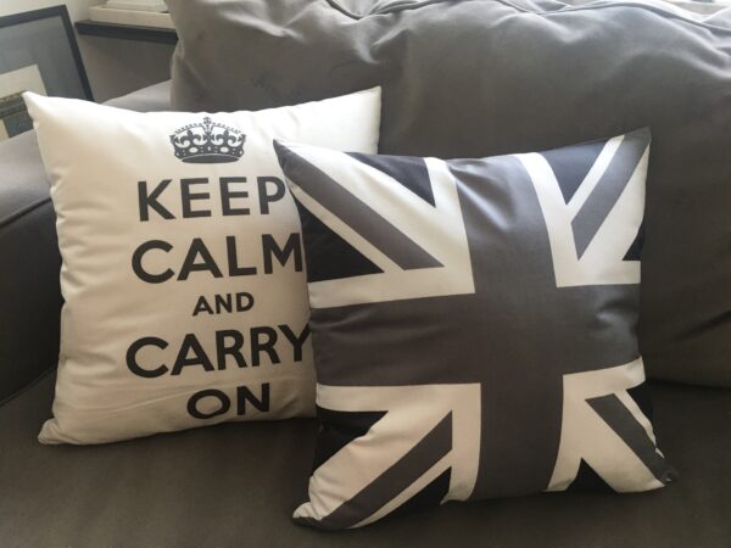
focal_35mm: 29
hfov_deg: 61.7
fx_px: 612
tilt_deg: -30.5
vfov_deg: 48.2
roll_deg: -1.7
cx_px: 366
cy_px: 274
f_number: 2.2
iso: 50
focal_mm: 4.15
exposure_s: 1/15
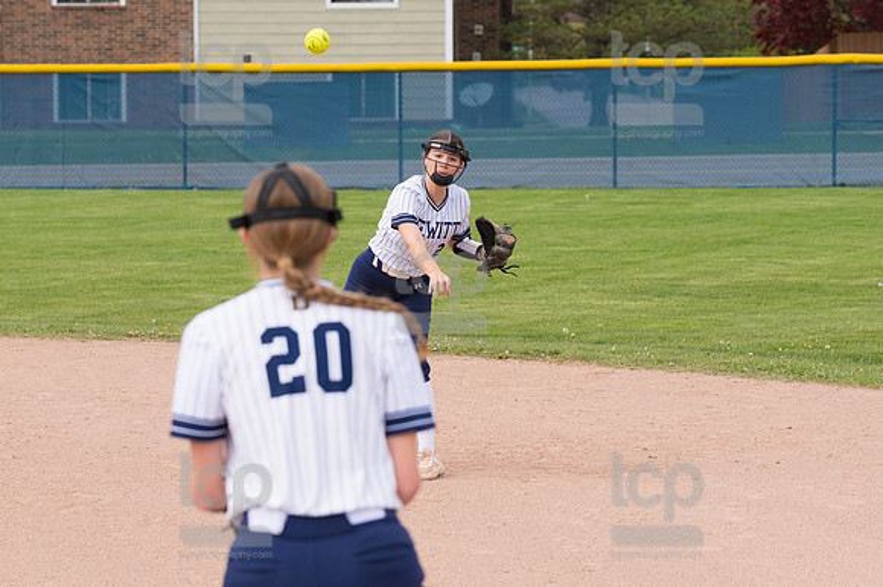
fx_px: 4584
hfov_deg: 11.0
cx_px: 442
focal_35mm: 187
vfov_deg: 7.3
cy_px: 294
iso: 400
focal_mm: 125
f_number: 5.6
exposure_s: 1/1600
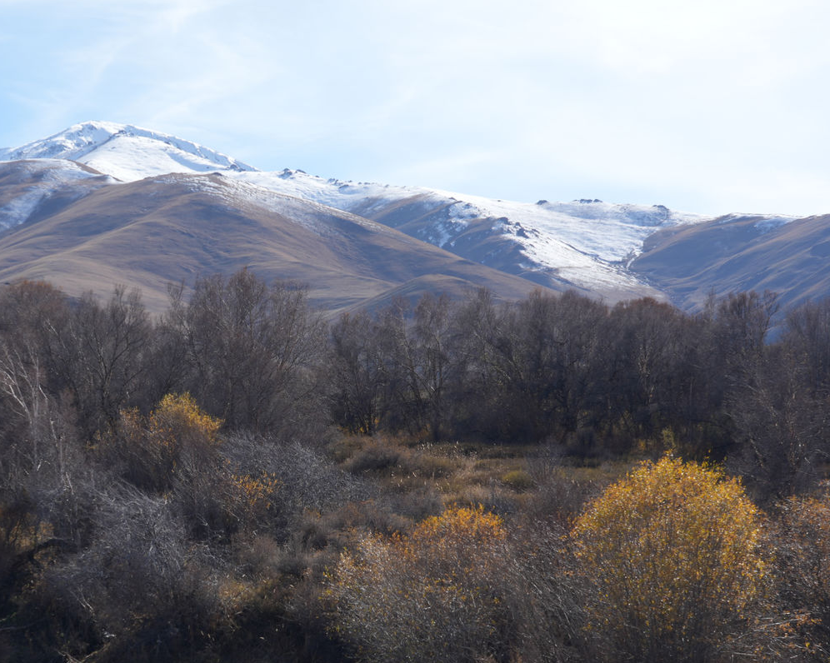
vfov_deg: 17.2
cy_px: 437
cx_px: 203
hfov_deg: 21.3
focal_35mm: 89
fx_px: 2185
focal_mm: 59
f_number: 8
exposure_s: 1/250
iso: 100
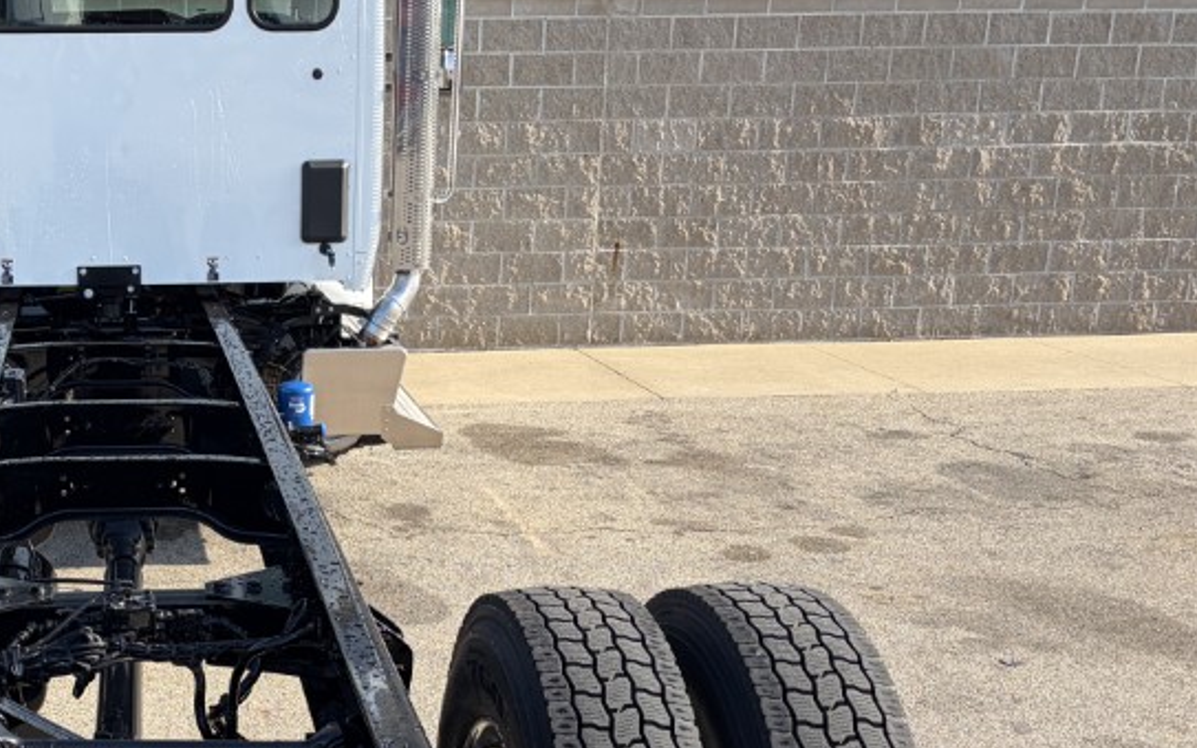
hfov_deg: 37.1
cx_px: 194
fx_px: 1696
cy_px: 662
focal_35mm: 52
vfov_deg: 24.2
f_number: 1.6
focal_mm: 5.96
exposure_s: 1/1099
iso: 50
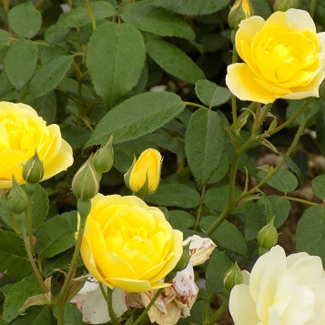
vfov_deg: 13.7
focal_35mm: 127
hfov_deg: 13.7
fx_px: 1349
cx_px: 129
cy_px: 162
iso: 80
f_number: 4.7
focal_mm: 19.1
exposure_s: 1/80
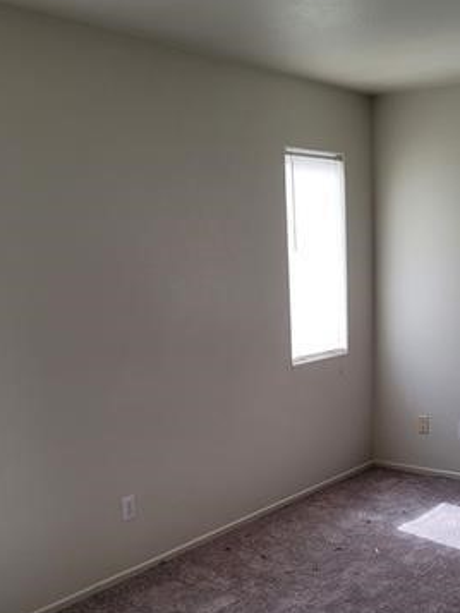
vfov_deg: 43.8
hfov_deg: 33.9
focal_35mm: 42
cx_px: 324
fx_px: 744
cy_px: 433
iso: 32
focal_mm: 7
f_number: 1.8
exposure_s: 1/120
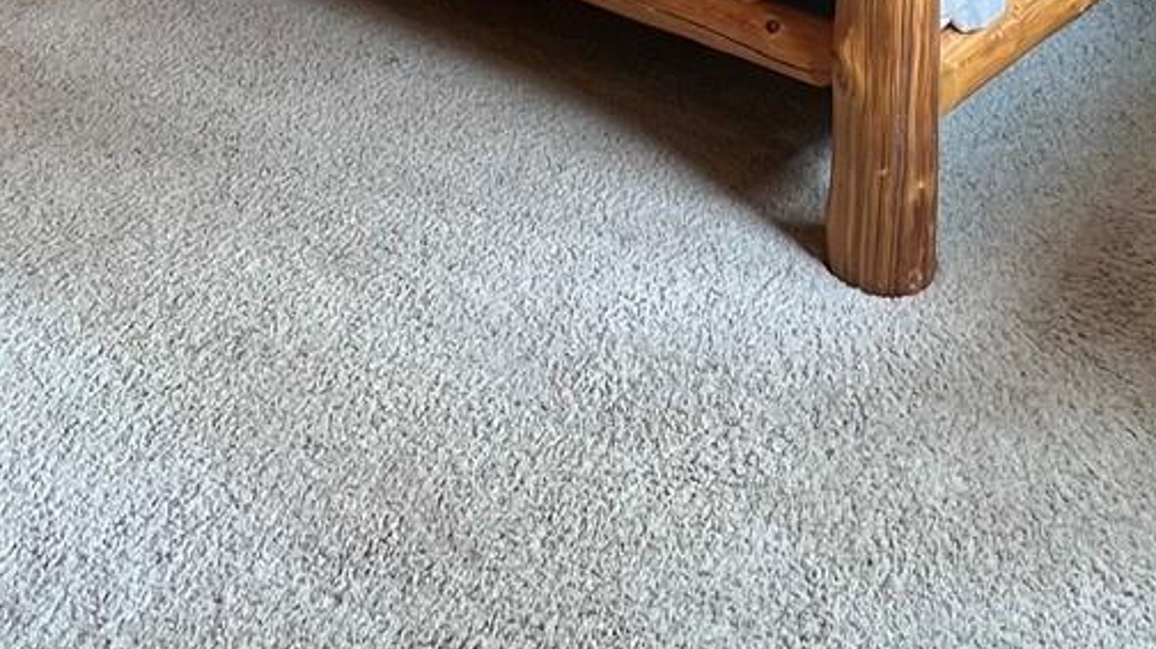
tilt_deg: -0.8
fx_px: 1379
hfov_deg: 45.5
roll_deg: +0.4
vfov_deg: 18.6
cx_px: 619
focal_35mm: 45
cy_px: -601
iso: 125
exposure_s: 1/60
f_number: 1.8
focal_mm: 1.57
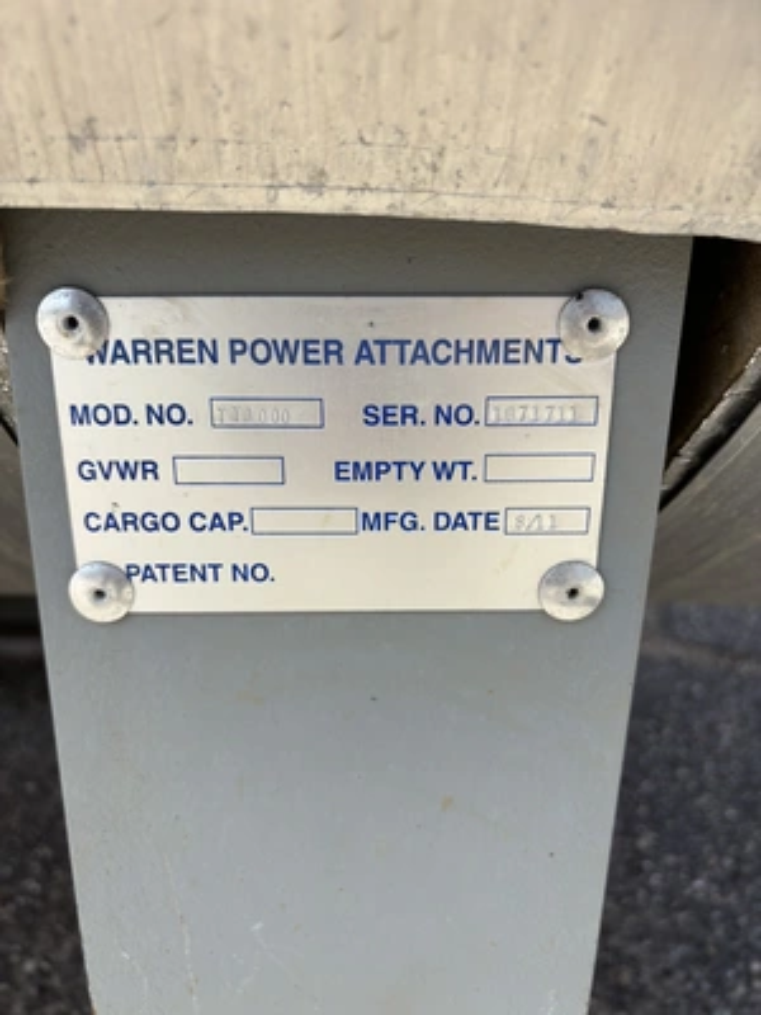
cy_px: 508
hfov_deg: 53.1
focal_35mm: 26
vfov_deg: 67.3
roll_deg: -3.8
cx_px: 380
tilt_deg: -17.2
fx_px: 762
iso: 50
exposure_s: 1/1233
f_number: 1.6
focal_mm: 5.96
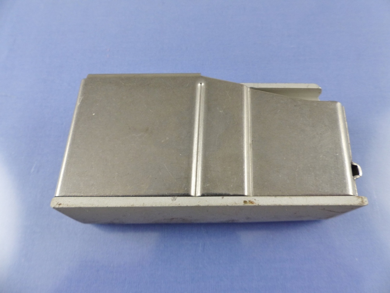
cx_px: 195
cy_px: 146
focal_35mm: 25
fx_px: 282
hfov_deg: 69.4
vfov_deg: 54.9
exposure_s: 1/60
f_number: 2.8
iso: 160
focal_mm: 4.5
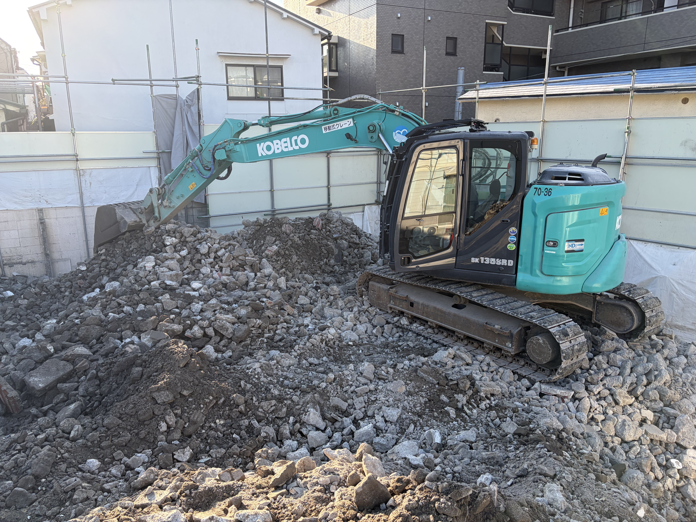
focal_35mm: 26
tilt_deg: -12.4
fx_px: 523
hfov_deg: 67.3
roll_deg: +1.3
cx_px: 348
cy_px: 261
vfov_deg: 53.1
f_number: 1.6
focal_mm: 5.96
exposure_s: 1/629
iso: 50
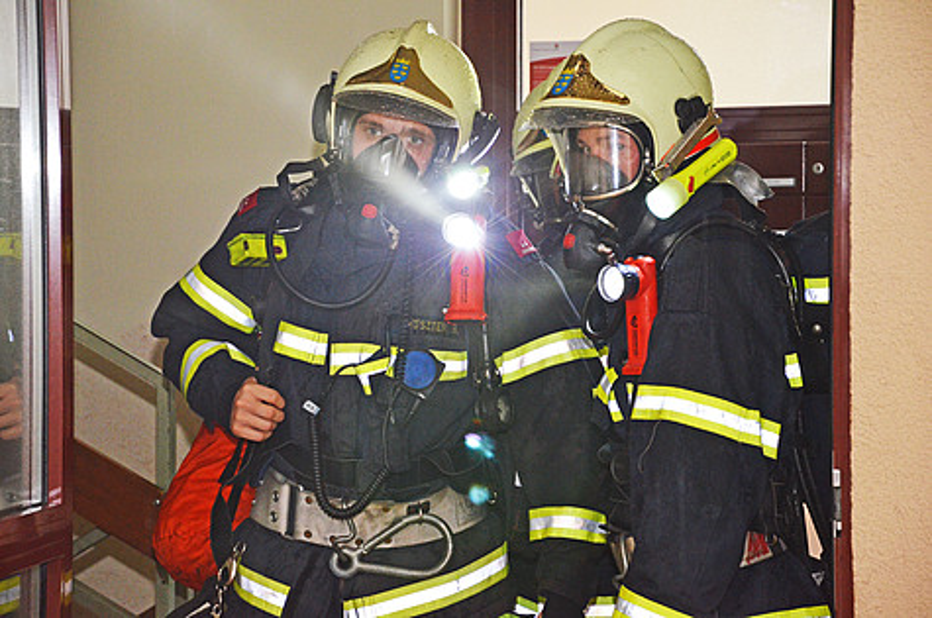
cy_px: 309
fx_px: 3799
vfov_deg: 9.3
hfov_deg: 14.0
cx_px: 466
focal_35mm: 147
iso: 1600
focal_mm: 98
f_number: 5.6
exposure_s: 1/60
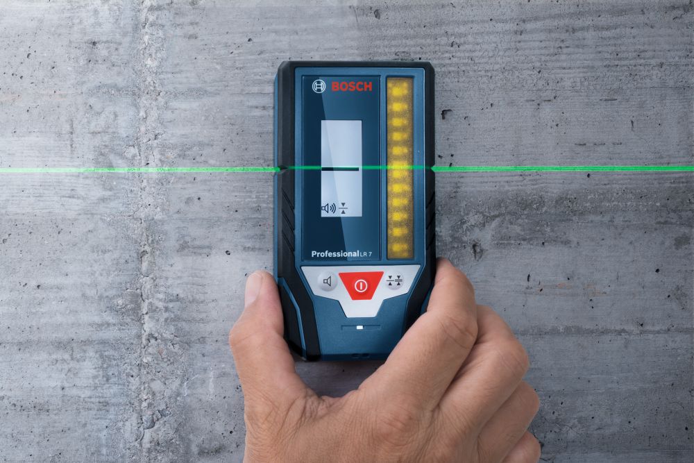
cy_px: 232
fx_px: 1639
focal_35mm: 85
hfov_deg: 23.9
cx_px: 347
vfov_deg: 16.1
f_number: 13
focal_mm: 85
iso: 100
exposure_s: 1/60
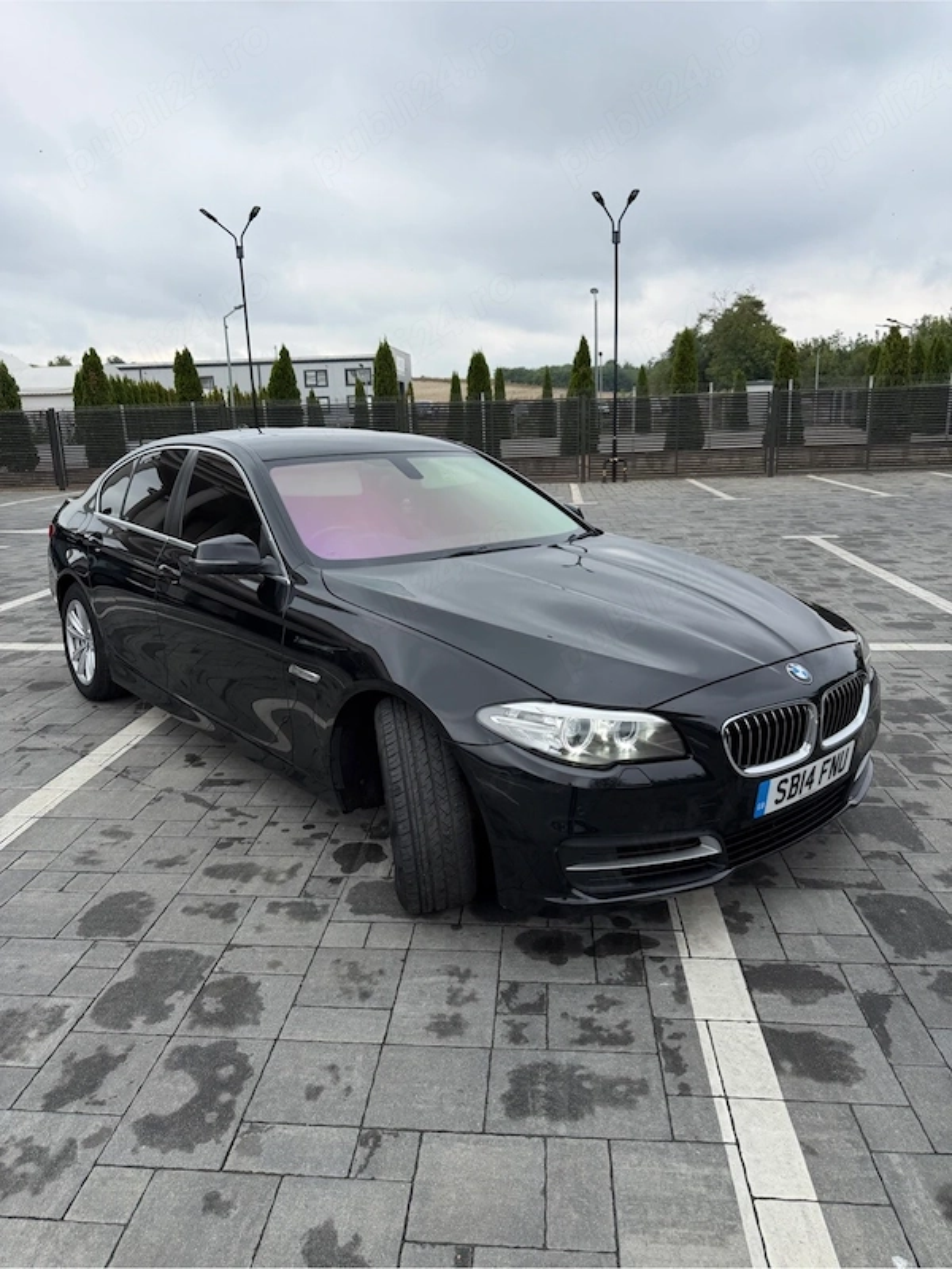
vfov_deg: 71.6
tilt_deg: -13.8
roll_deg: +1.9
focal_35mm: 24
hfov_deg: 56.8
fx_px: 880
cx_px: 476
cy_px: 634
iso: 80
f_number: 1.78
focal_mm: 6.76
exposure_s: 1/1271
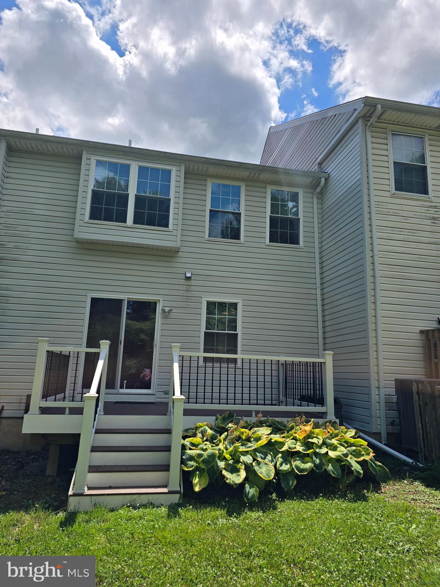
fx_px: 390
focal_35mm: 23
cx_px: 220
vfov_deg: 73.9
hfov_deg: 58.9
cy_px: 294
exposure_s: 1/1610
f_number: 1.7
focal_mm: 6.3
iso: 12
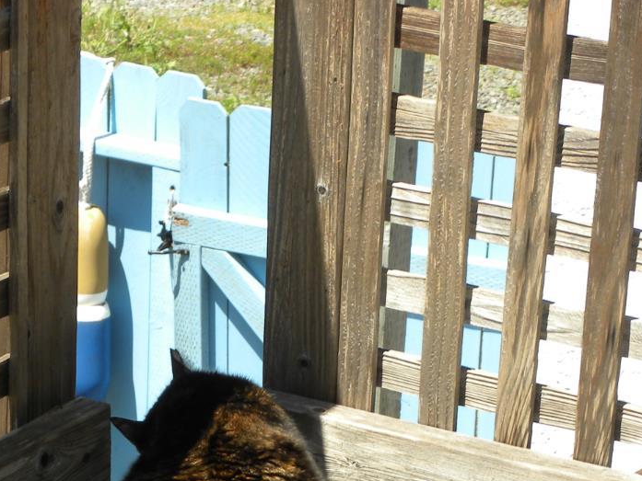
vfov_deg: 8.1
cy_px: 515
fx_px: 3395
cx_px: 275
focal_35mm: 183
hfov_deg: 10.8
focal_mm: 15.1
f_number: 5
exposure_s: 1/186
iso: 64
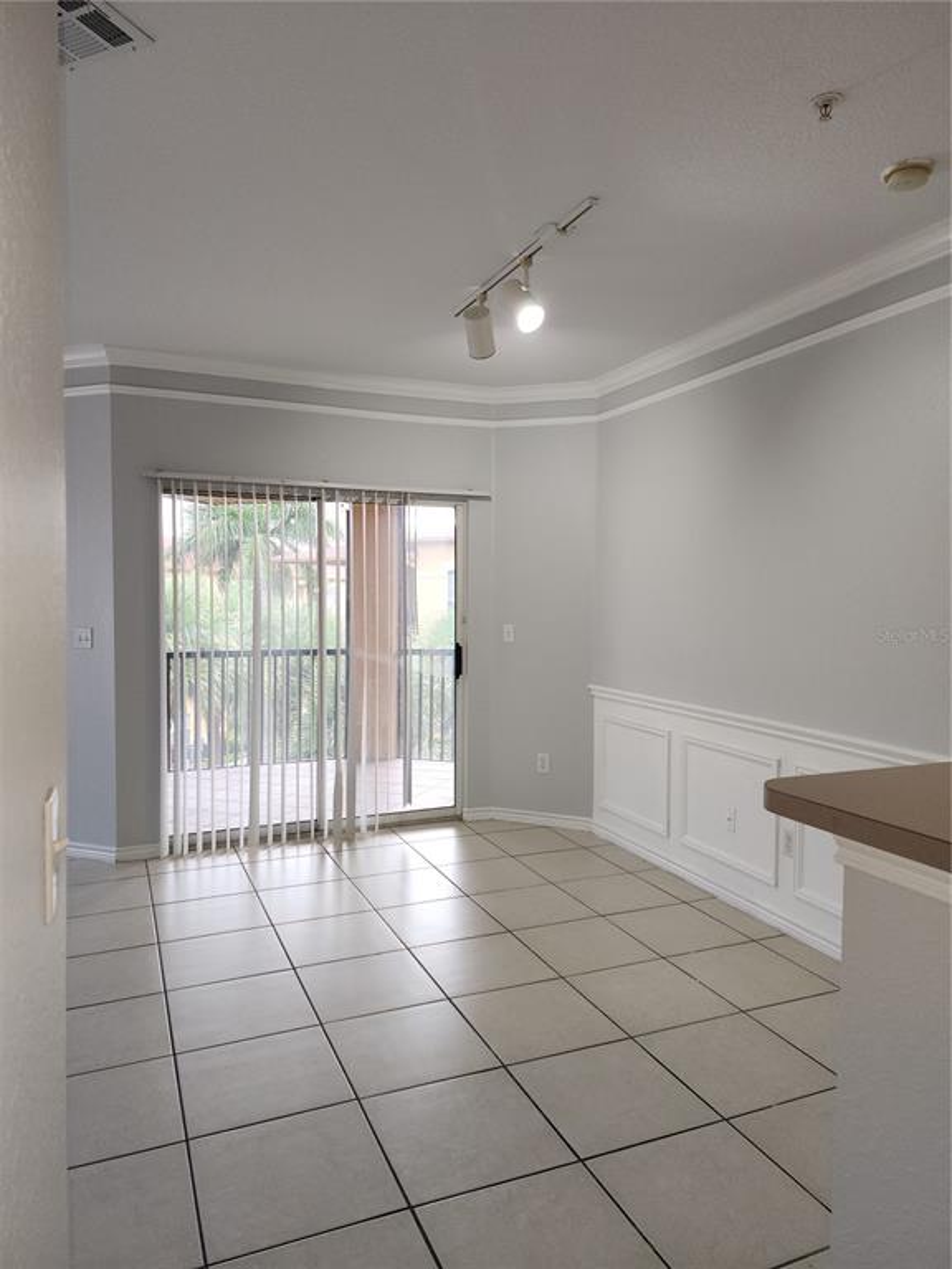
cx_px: 476
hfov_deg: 58.9
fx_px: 843
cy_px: 634
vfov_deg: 73.9
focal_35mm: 23
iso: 80
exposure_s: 1/60
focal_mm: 6.4
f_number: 1.8
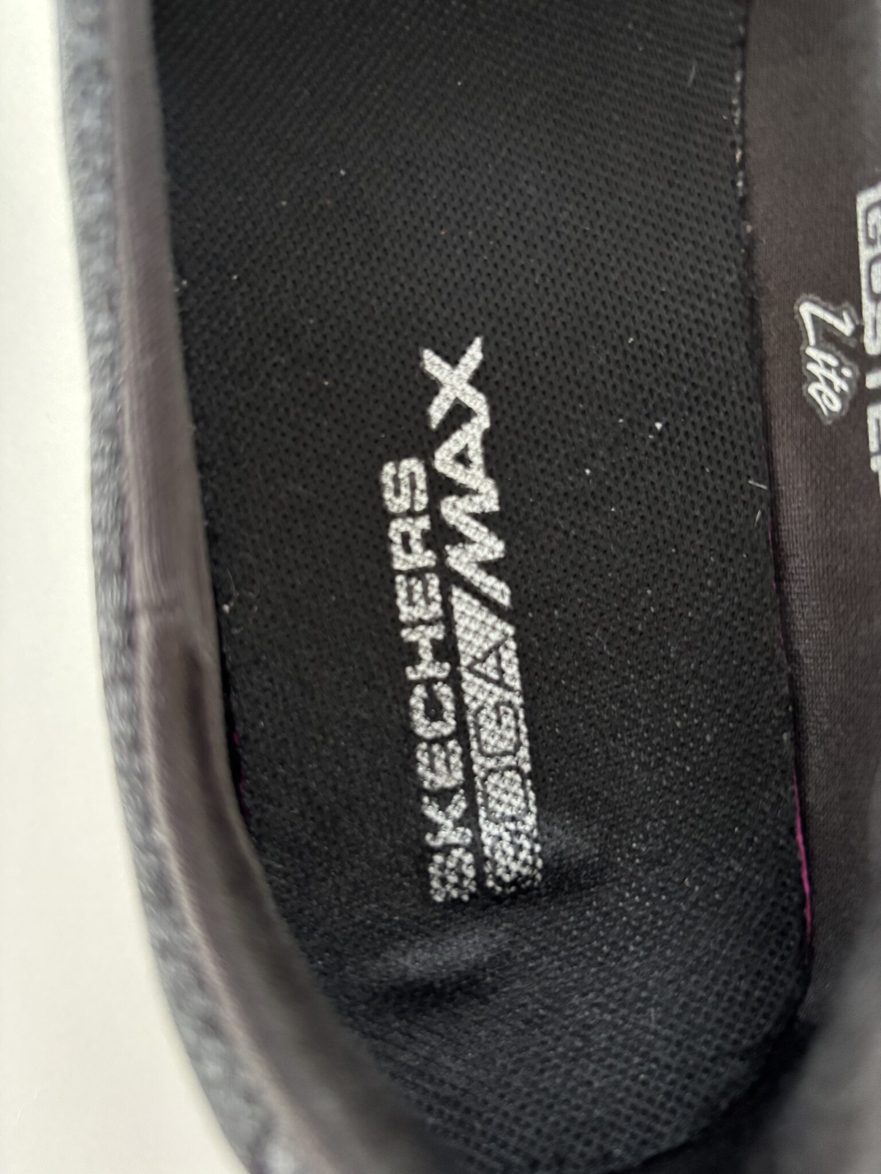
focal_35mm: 26
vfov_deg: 67.3
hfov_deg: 53.1
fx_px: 882
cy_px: 587
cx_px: 440
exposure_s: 1/30
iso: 800
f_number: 1.6
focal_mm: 5.96
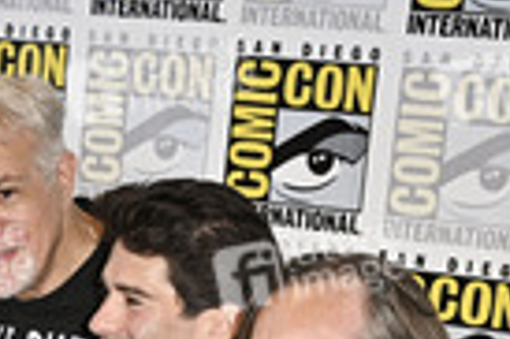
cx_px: -162
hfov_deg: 16.8
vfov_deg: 11.3
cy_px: 548
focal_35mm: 115
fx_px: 1627
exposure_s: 1/250
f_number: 4.5
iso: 1250
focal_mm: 35
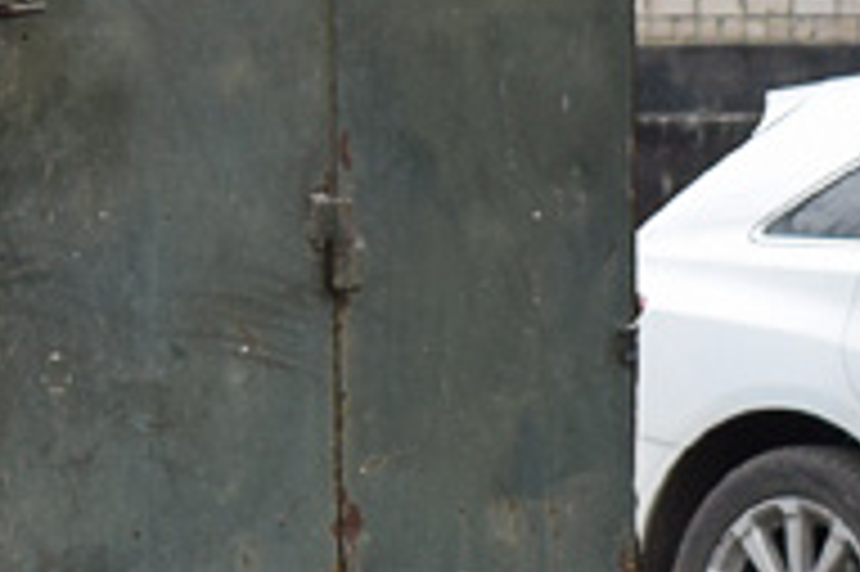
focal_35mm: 358
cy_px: -27
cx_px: -1342
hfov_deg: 5.5
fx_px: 8545
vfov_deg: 3.8
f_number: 6.3
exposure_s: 1/400
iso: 400
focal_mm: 38
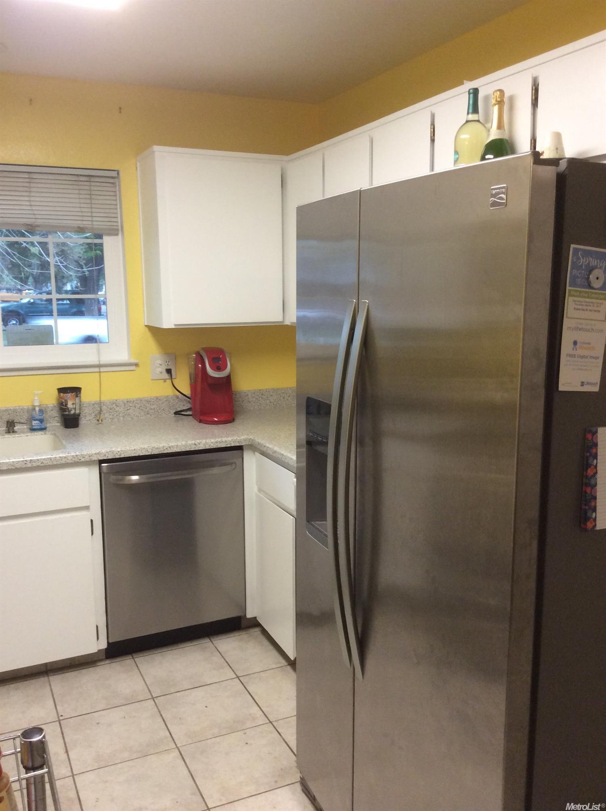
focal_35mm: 32
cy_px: 406
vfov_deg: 56.9
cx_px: 303
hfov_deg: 44.1
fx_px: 749
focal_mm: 3.3
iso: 100
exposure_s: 1/24
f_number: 2.4
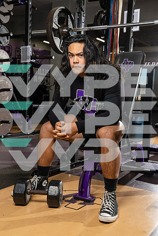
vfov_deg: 42.7
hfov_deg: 29.2
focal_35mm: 46
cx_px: 79
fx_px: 303
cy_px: 118
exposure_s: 1/250
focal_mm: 46
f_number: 8
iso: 640
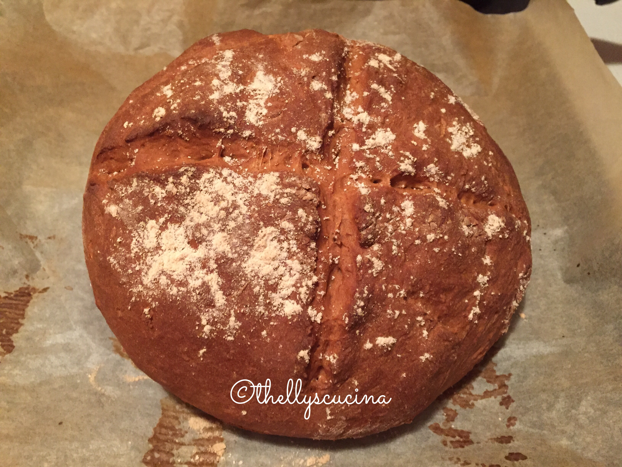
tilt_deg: -46.4
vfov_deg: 48.2
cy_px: 234
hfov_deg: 61.7
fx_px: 521
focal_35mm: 29
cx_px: 311
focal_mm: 4.15
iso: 250
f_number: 2.2
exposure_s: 1/17
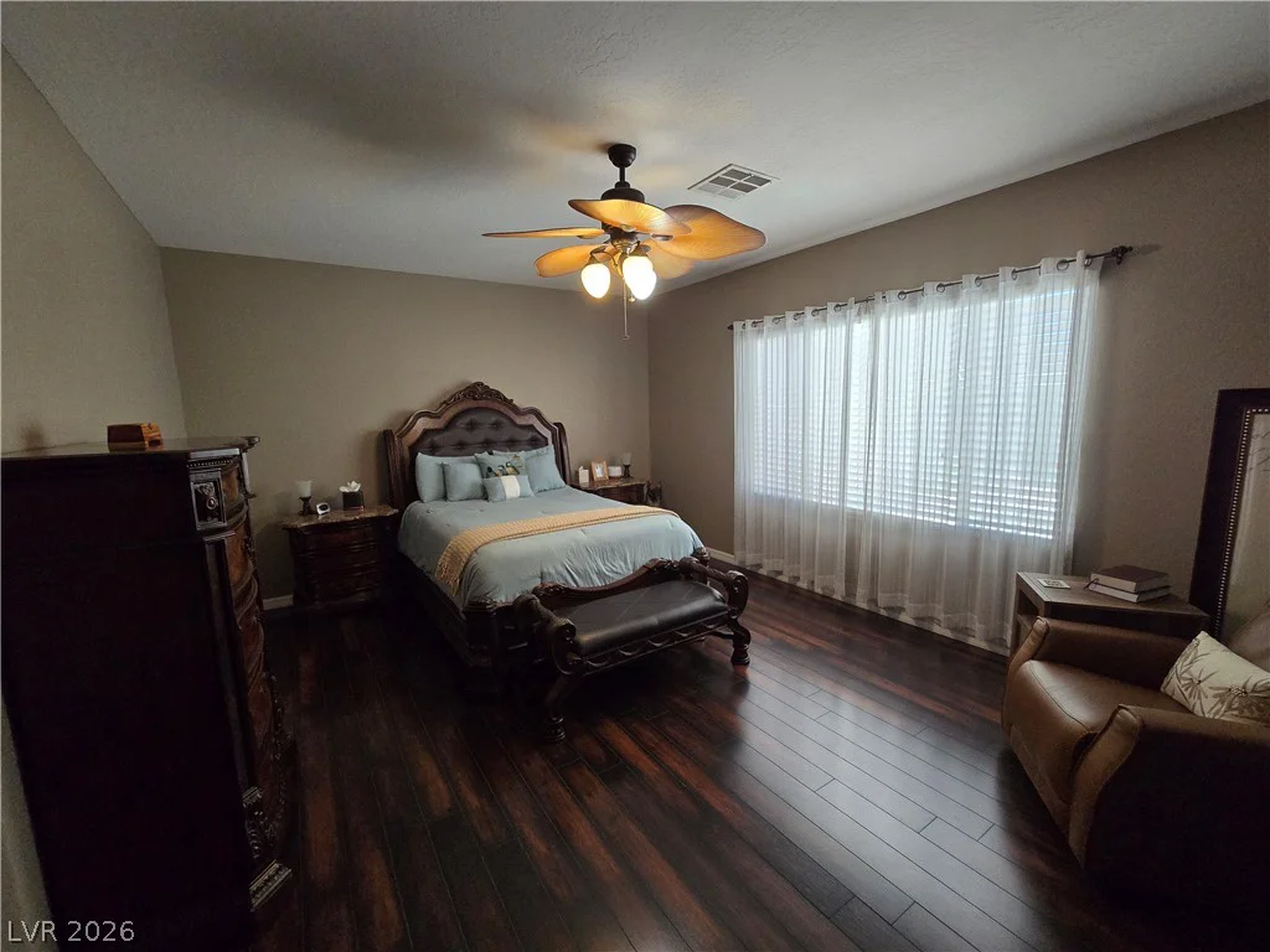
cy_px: 476
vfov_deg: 89.9
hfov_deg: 106.2
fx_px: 477
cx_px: 635
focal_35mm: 13
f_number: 2.2
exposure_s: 1/60
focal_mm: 2.2
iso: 400
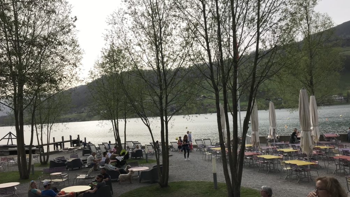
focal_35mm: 31
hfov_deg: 62.6
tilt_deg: +1.2
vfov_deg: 37.6
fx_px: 288
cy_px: 121
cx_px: 173
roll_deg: +3.0
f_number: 1.8
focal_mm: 3.99
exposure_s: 1/2398
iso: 20
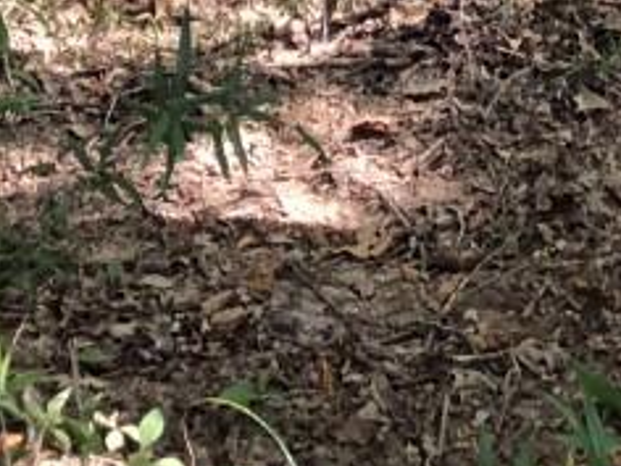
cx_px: 837
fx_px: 3068
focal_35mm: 171
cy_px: -858
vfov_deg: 7.7
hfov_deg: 11.2
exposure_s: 1/40
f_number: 1.8
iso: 25
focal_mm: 4
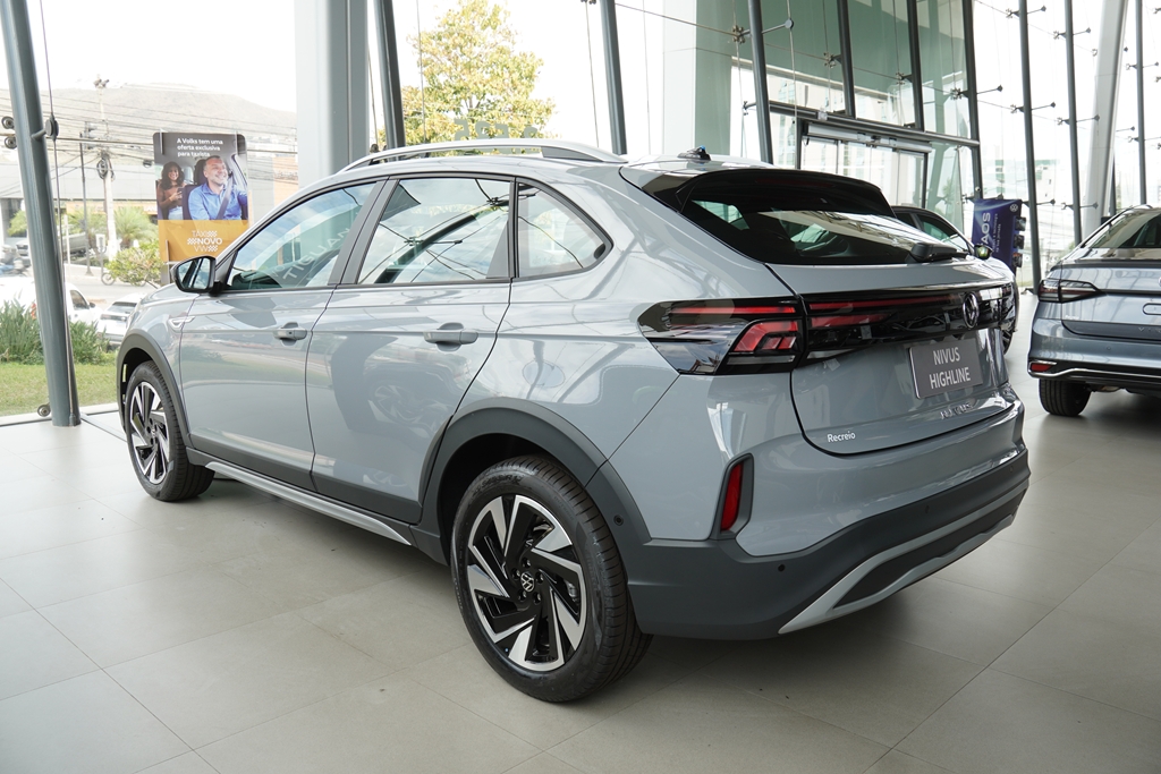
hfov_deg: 61.9
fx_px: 968
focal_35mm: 30
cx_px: 580
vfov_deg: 43.6
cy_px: 387
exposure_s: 1/100
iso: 160
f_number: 5.6
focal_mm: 20
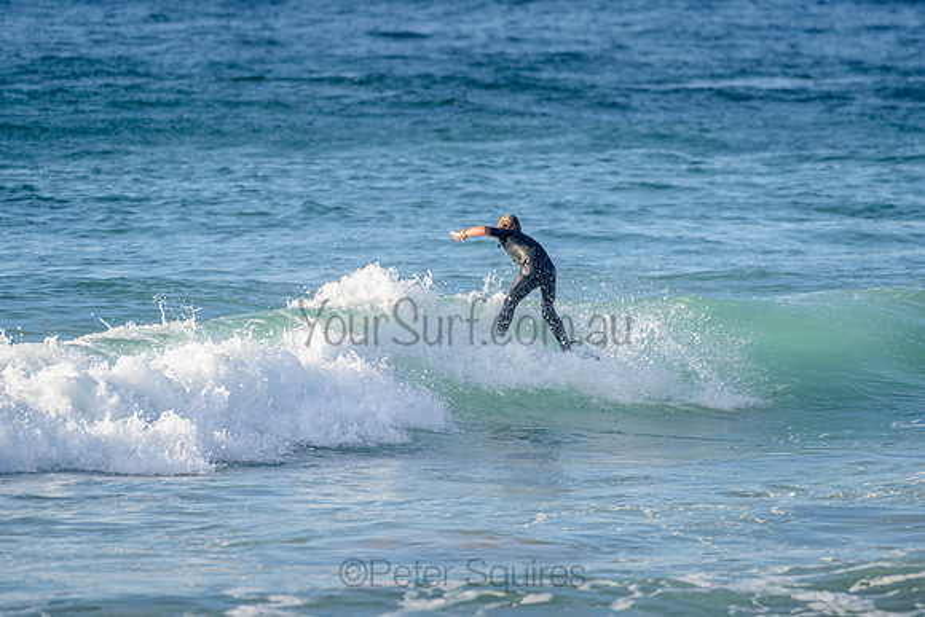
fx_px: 15753
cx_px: 474
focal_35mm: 613
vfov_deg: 2.2
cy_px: 316
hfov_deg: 3.4
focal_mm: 500
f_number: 5.6
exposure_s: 1/1250
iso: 250
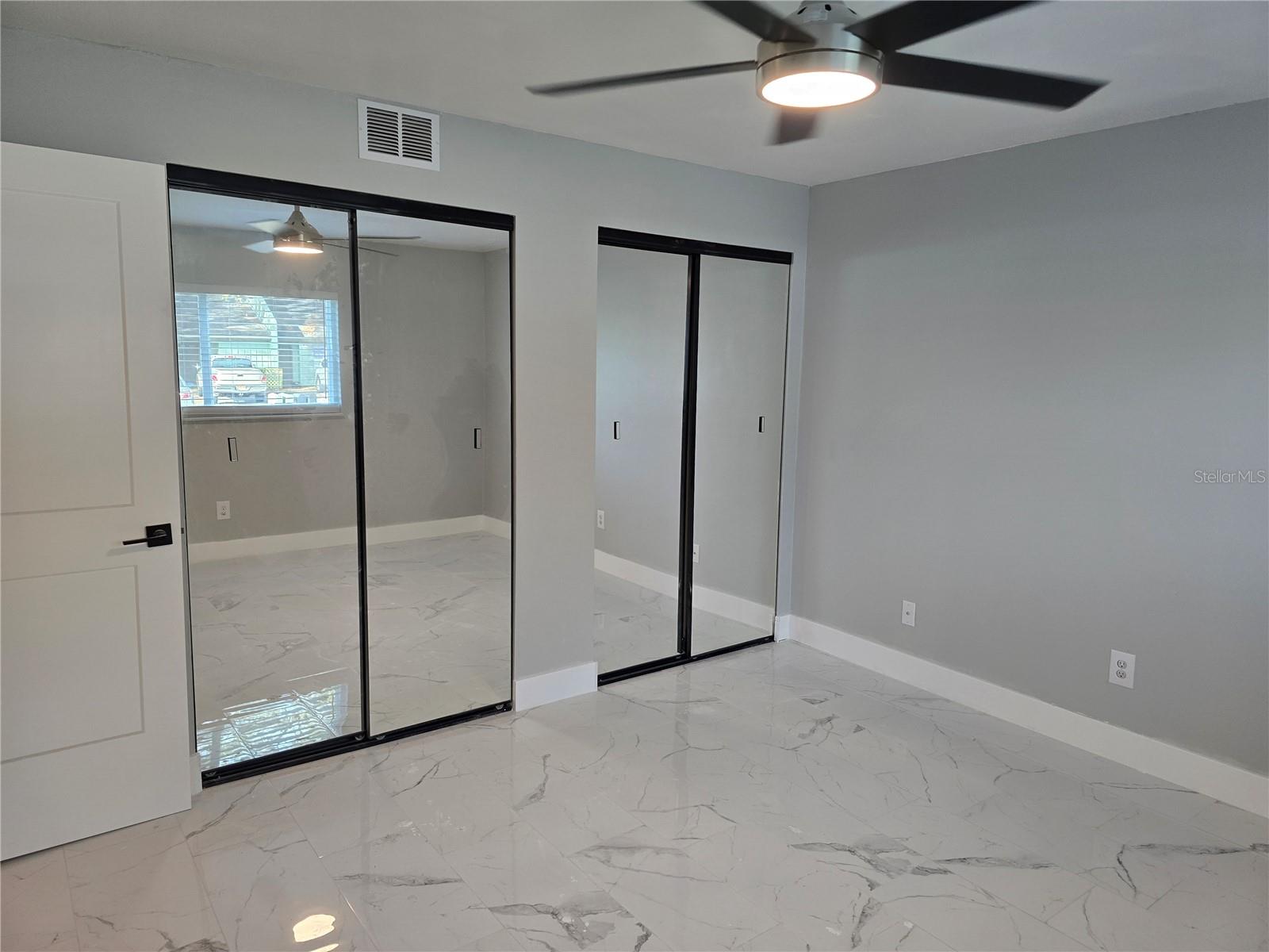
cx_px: 634
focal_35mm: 23
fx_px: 843
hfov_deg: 73.9
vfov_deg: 58.9
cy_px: 476
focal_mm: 6.3
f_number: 1.7
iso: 160
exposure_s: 1/120
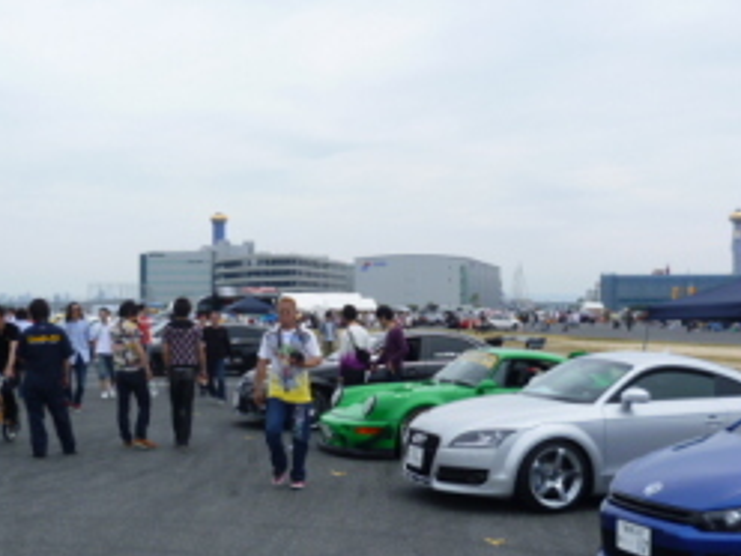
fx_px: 1113
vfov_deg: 28.0
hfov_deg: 36.8
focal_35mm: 52
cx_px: 394
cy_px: 323
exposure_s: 1/125
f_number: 9
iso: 80
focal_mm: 5.4
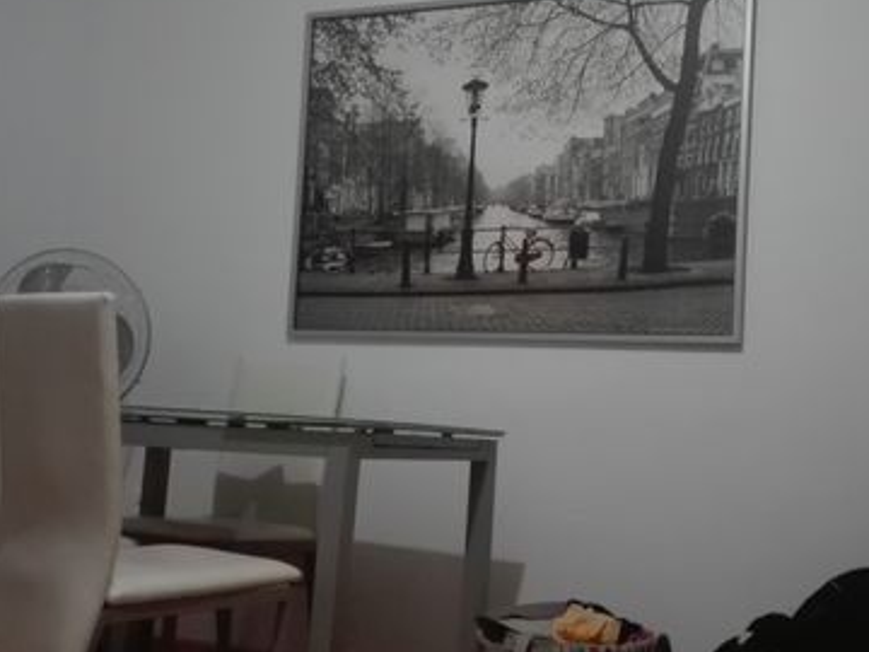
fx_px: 1130
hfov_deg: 41.7
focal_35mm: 45
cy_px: 314
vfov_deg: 32.2
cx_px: 558
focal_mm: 3.79
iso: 820
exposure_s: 1/25
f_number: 2
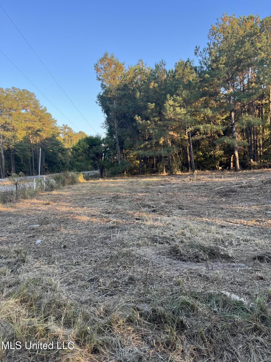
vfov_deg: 67.3
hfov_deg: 53.1
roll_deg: +3.0
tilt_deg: -0.8
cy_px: 181
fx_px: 271
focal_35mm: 26
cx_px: 136
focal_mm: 5.1
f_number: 1.6
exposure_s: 1/394
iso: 50
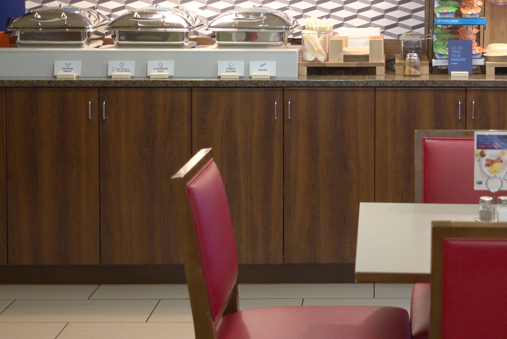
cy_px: 22
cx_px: 406
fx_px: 1128
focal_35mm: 80
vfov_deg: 16.8
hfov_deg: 24.9
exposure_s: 1/30
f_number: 2.8
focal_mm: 32
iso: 720
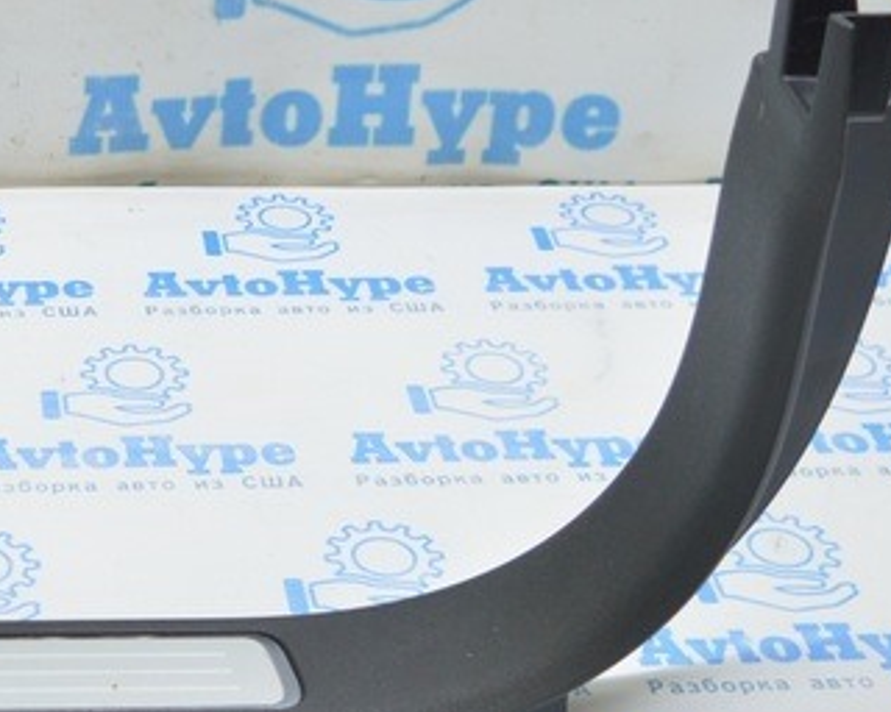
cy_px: 366
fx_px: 2373
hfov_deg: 20.4
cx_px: -53
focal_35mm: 90
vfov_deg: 17.1
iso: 400
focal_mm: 20
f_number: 3.8
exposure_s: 1/40
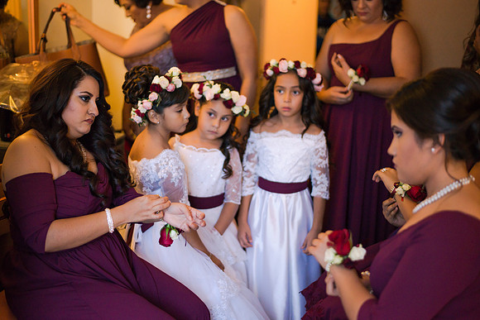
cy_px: 160
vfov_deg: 27.0
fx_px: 667
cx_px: 240
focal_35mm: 50
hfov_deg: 39.6
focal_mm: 50
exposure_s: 1/640
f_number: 1.8
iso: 640
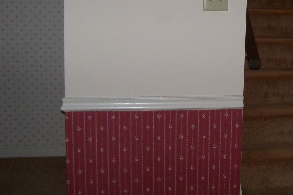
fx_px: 513
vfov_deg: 21.3
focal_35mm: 63
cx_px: 252
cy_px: 34
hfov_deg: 30.7
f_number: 3.5
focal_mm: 6.2
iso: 200
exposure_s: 1/30
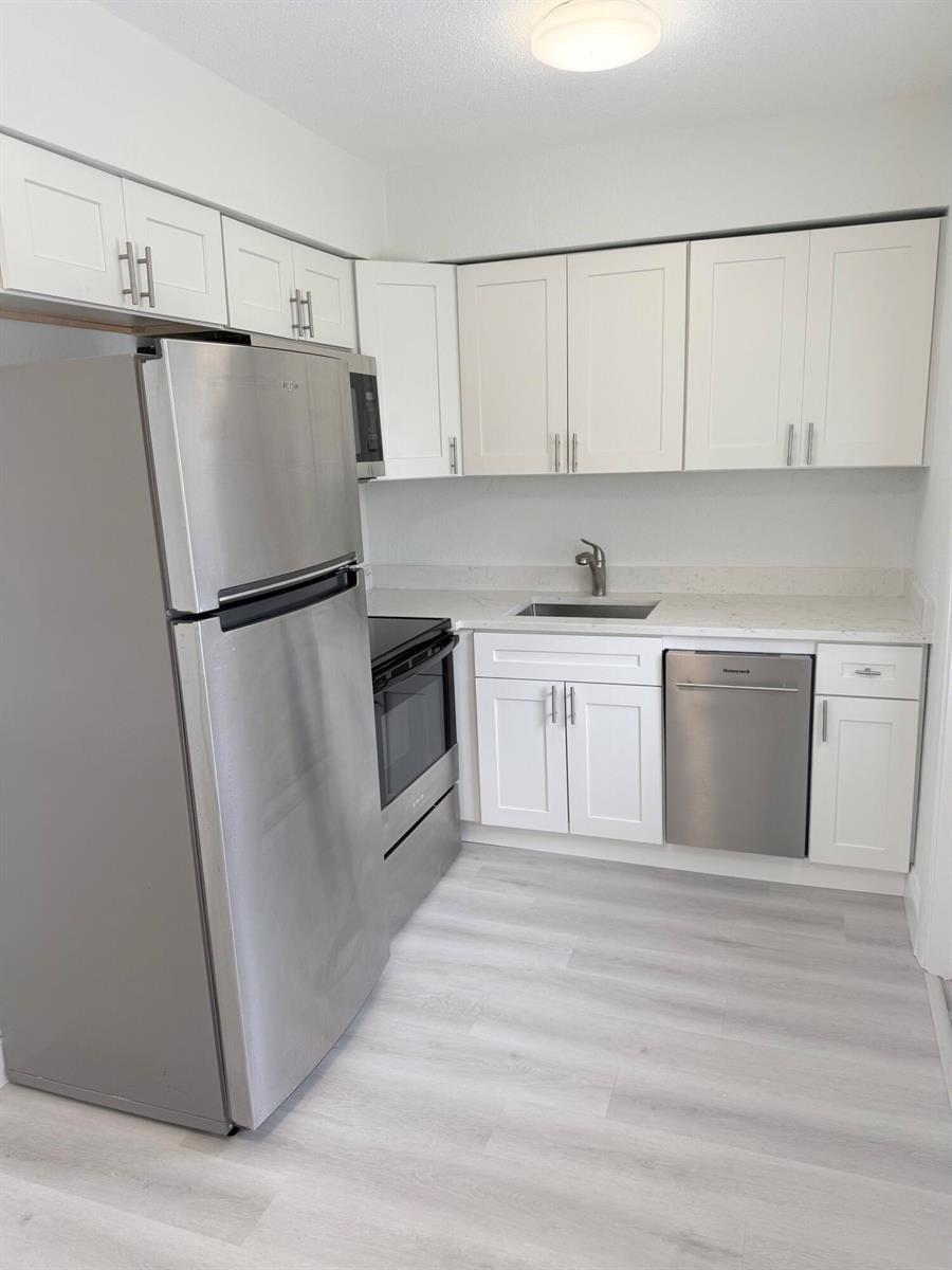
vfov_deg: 71.6
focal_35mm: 24
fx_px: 880
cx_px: 476
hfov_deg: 56.8
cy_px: 635
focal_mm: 6.76
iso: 64
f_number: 1.78
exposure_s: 1/120
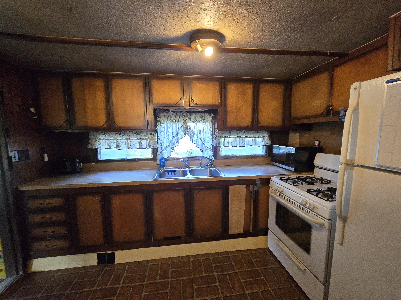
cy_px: 150
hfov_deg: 106.2
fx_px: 151
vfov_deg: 89.9
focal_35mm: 13
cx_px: 200
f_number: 2.2
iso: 640
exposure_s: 1/60
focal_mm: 2.2
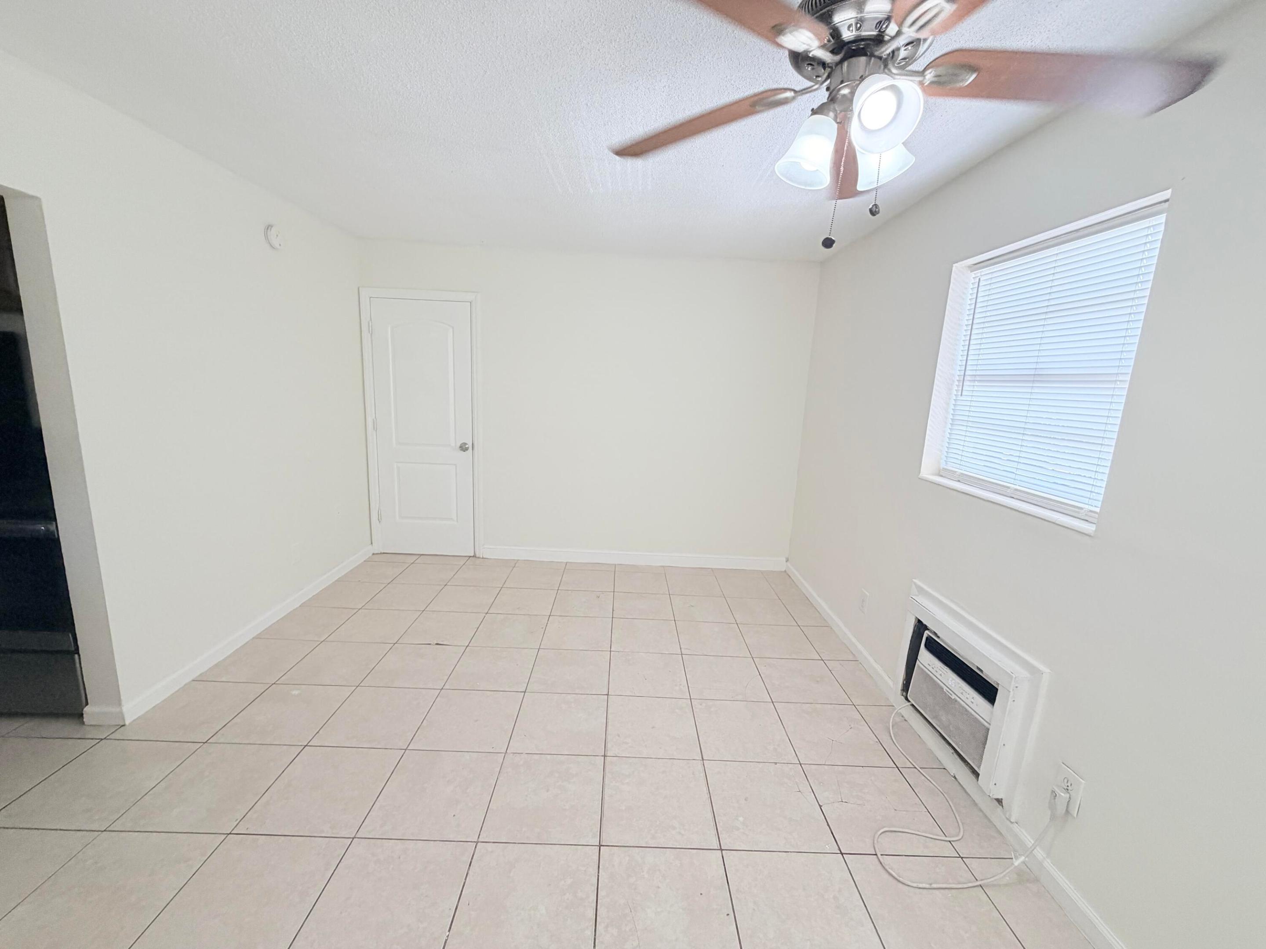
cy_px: 474
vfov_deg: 85.7
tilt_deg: -7.1
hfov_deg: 102.1
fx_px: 512
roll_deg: -1.6
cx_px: 633
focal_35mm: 14
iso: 125
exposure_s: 1/120
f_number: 2.2
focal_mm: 2.22
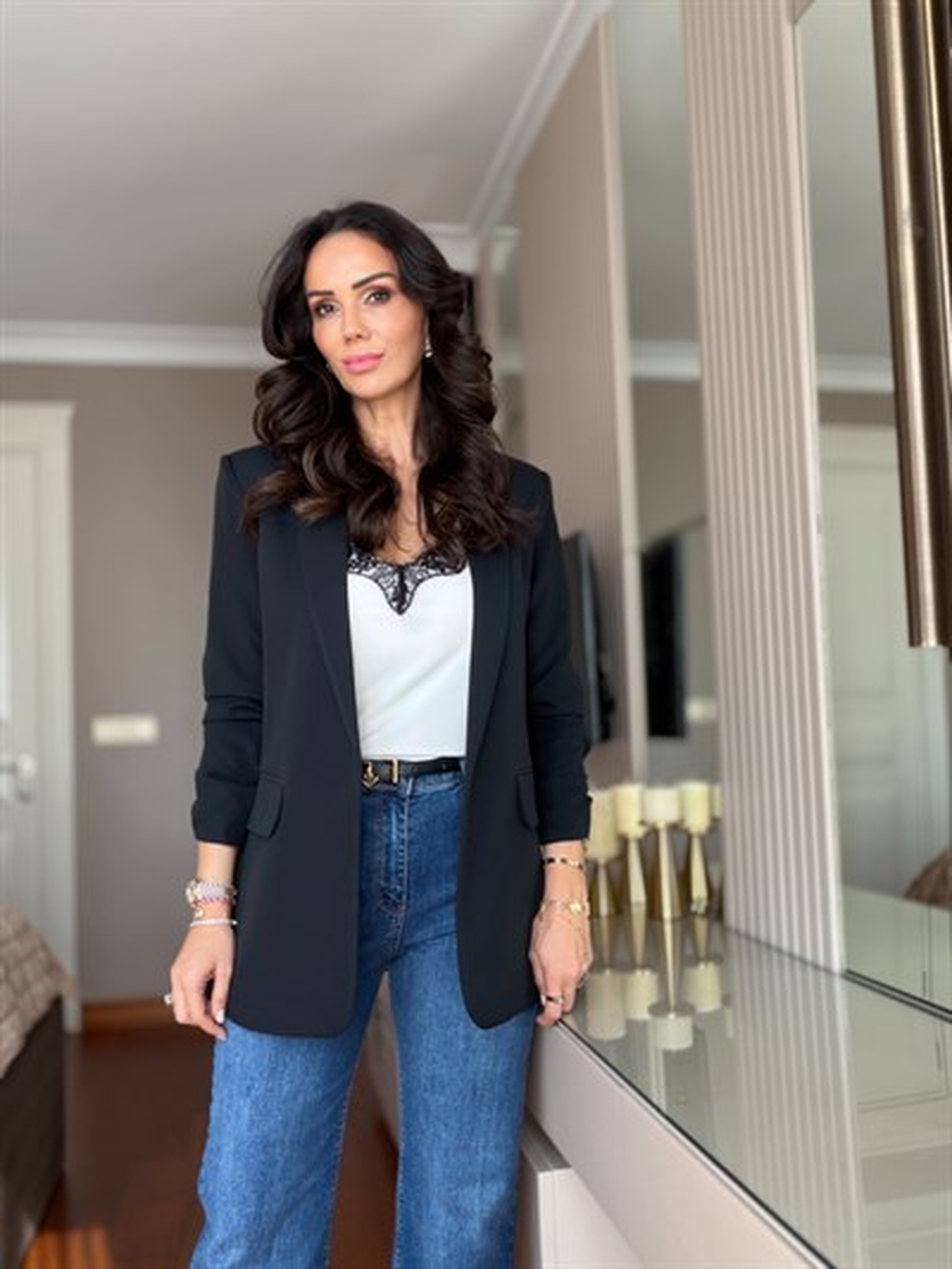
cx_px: 476
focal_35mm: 30
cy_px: 634
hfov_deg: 46.8
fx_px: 1100
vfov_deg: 60.0
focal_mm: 2.71
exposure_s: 1/121
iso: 32
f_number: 1.9
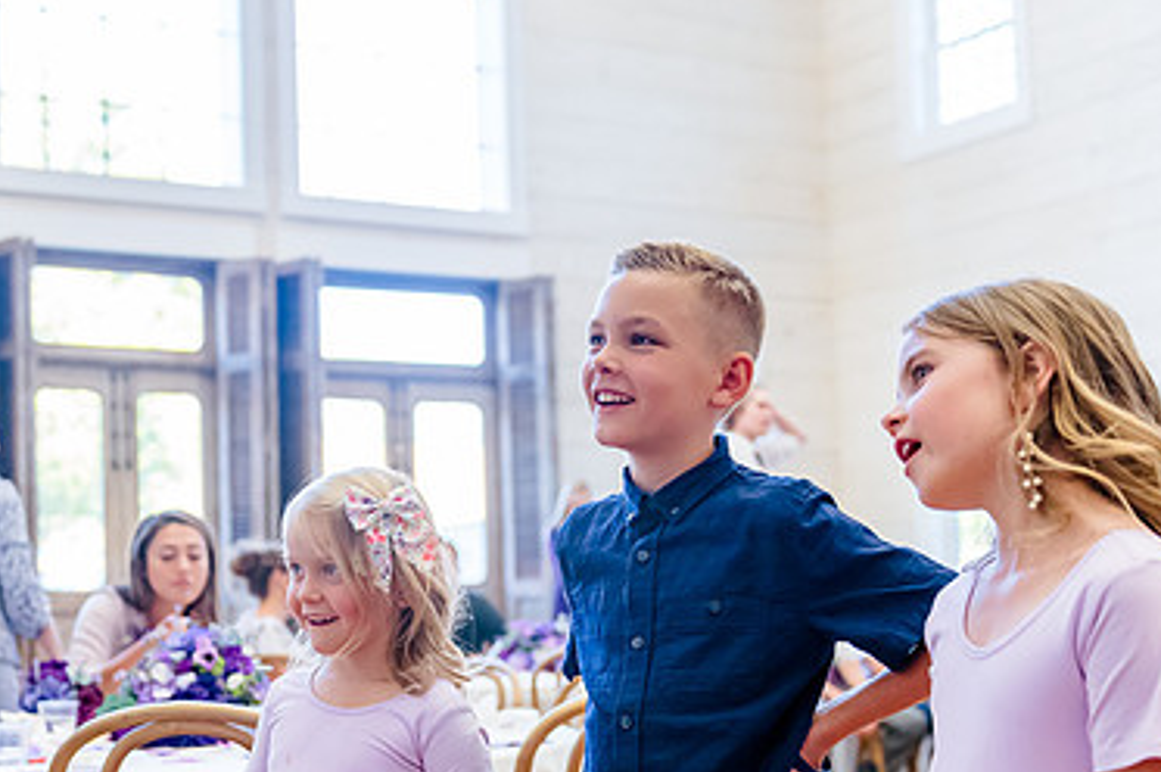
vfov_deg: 24.0
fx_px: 1804
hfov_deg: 35.5
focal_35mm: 56
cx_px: 442
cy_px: 514
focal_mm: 36
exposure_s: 1/640
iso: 2500
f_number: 2.8
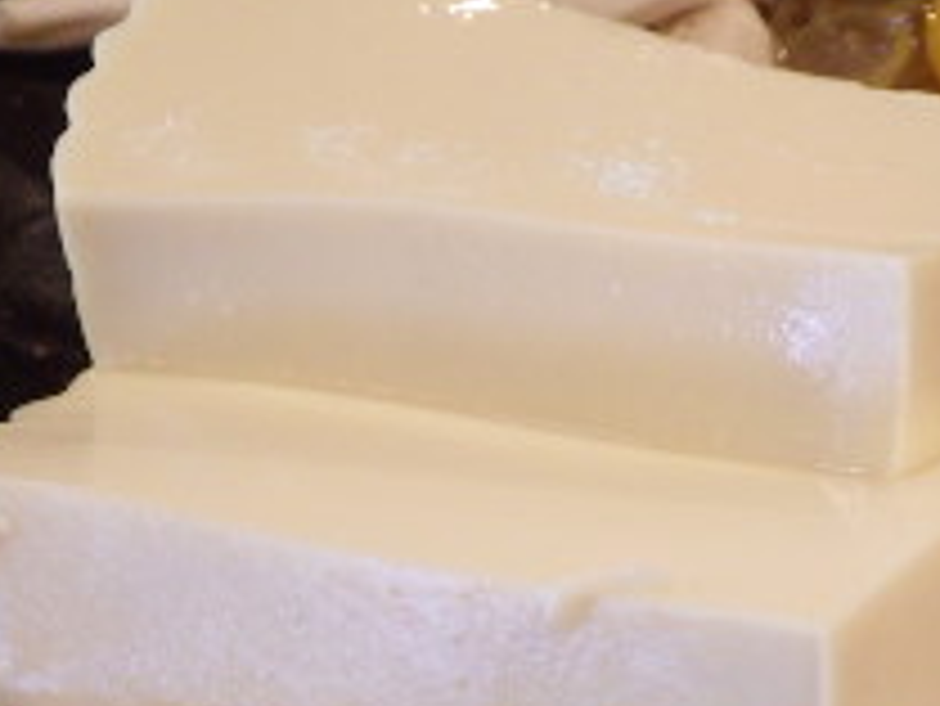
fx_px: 2989
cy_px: 594
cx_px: 886
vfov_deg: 13.4
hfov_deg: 17.5
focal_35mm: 110
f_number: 2.6
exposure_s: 1/50
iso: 400
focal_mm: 6.4
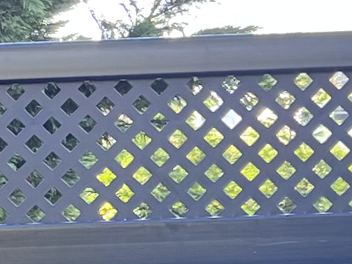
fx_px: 2095
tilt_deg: -1.0
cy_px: 265
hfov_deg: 8.8
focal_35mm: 206
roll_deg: +2.3
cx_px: -463
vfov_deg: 7.2
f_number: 1.5
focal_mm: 5.7
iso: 50
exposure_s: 1/121
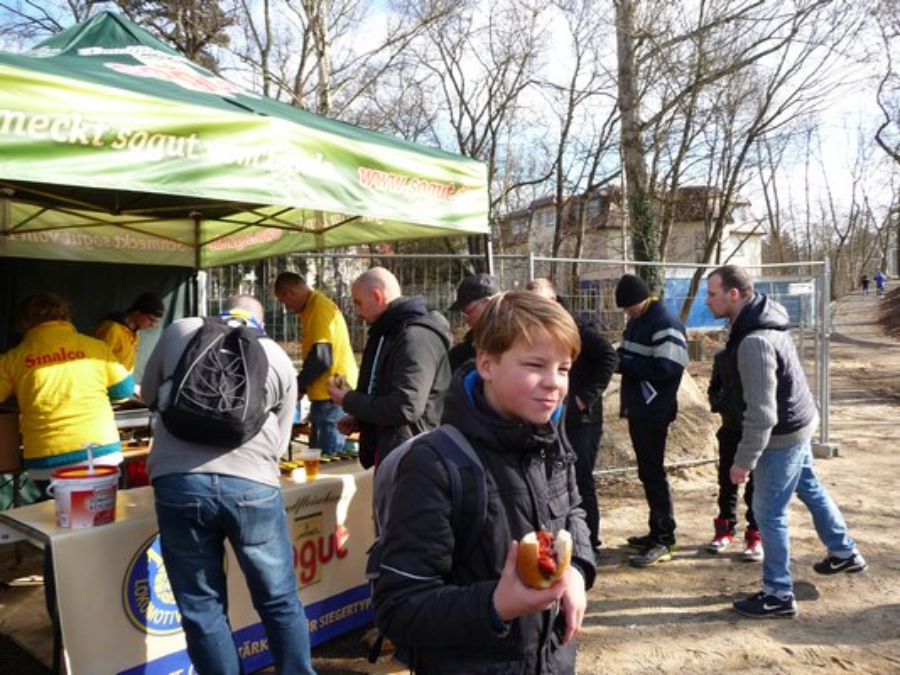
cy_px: 338
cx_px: 450
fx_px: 728
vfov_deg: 49.8
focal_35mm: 28
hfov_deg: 63.4
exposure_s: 1/250
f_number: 3.3
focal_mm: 4.7
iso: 100
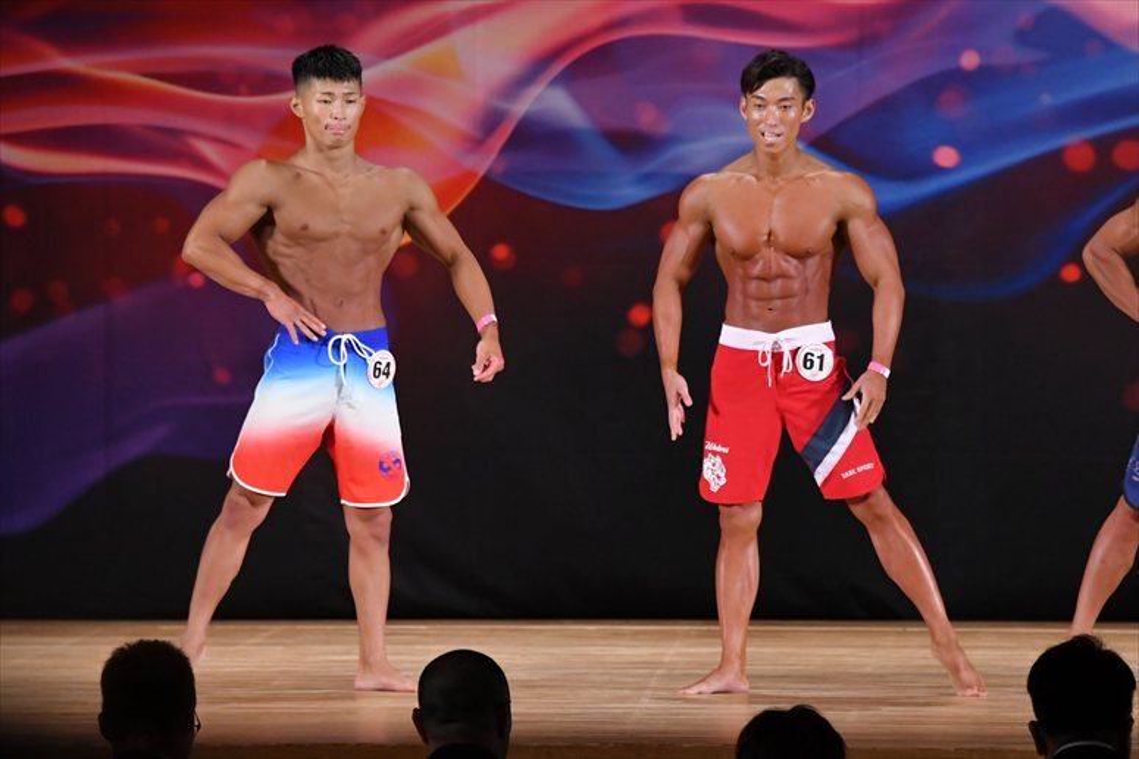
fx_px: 7590
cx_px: 570
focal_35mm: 240
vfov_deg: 5.7
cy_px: 380
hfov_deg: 8.6
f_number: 5.6
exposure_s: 1/400
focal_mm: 160
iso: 3200
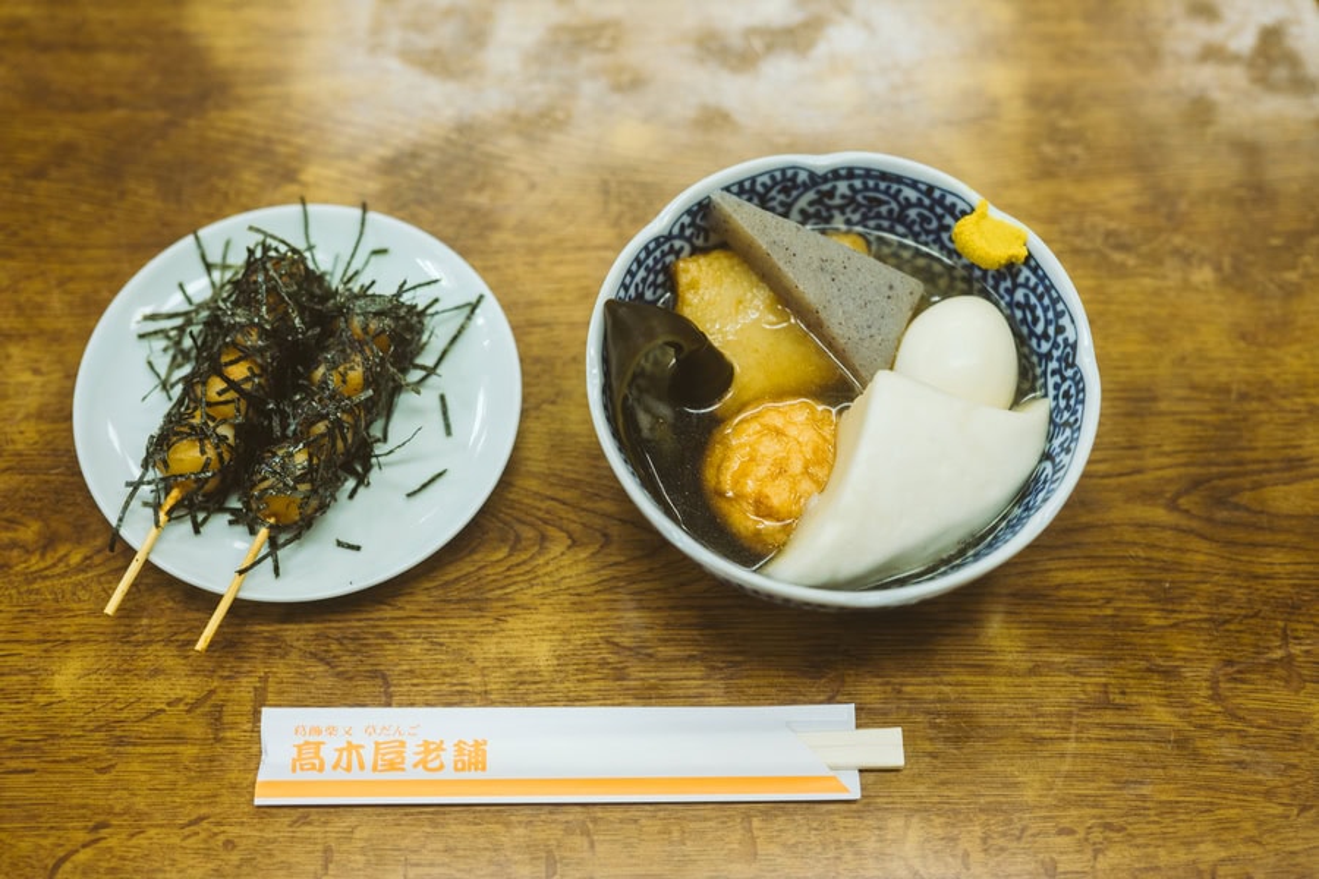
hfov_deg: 39.6
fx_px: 1832
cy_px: 440
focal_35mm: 50
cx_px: 660
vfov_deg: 27.0
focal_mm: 50
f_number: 2.2
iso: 400
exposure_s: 1/100
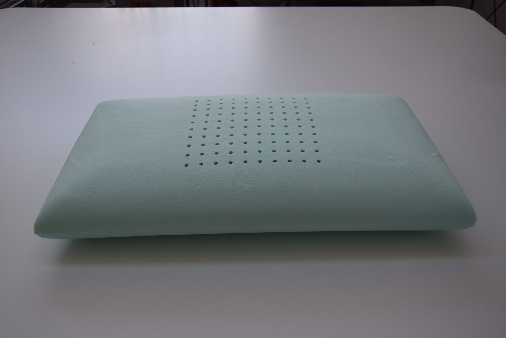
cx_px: 253
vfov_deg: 40.0
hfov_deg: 57.2
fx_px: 464
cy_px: 169
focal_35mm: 33
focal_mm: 22
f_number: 5.6
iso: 400
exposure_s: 1/125
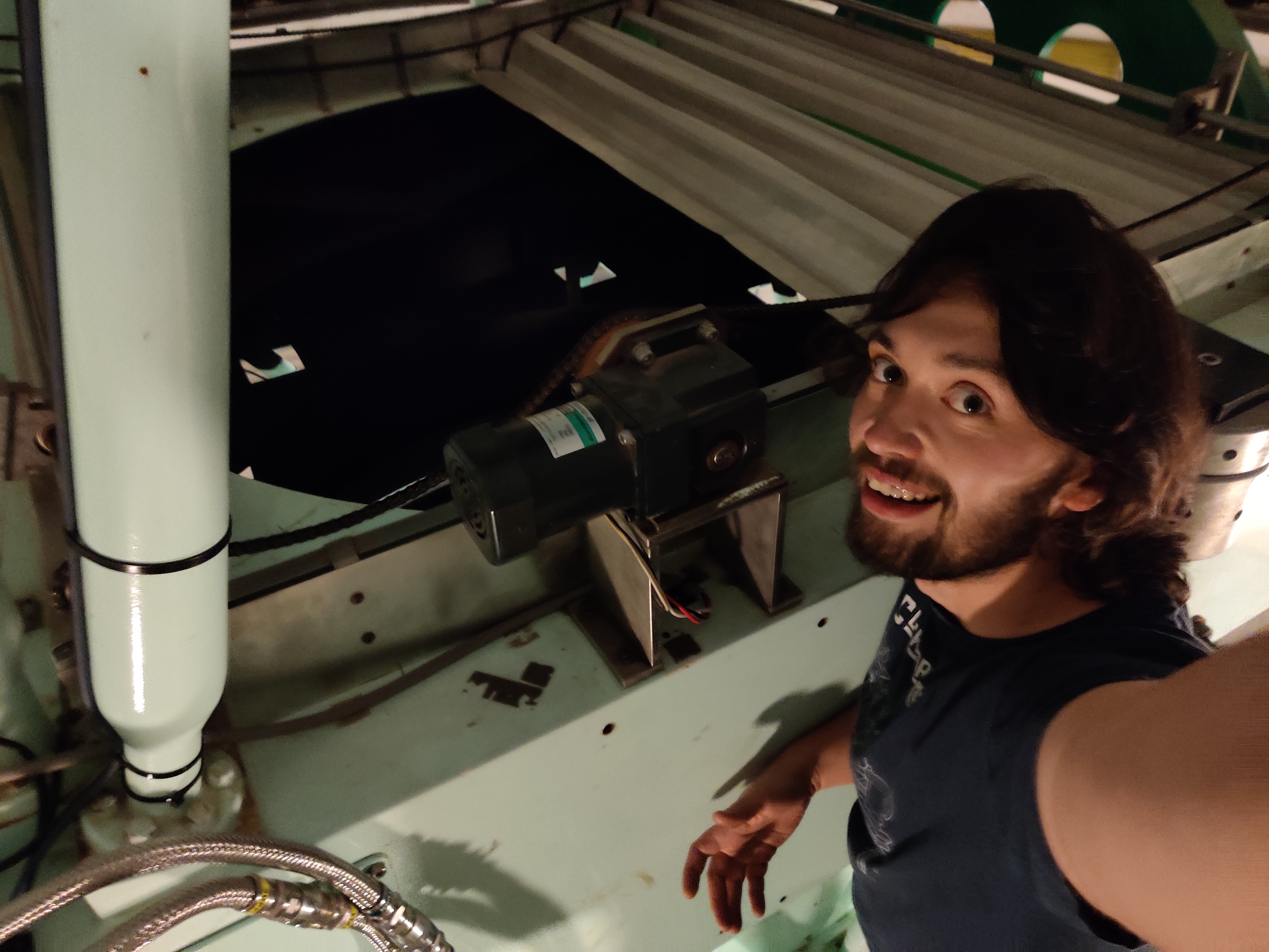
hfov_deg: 65.3
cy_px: 476
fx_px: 990
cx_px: 634
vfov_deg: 51.4
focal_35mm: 27
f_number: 1.65
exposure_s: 1/17
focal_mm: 4.75
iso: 2500
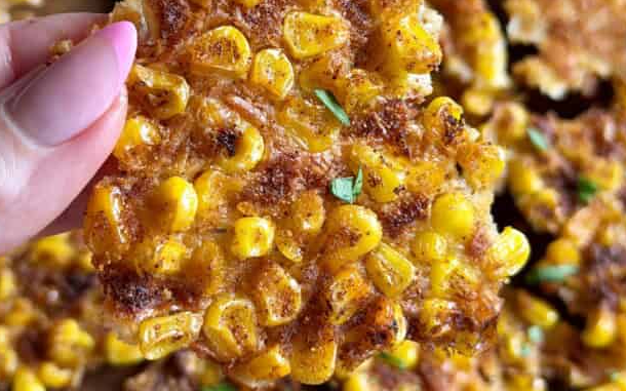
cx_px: 313
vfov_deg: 16.0
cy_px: 101
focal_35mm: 81
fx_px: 1382
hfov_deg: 25.5
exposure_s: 1/88
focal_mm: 6.8
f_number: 1.8
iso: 100
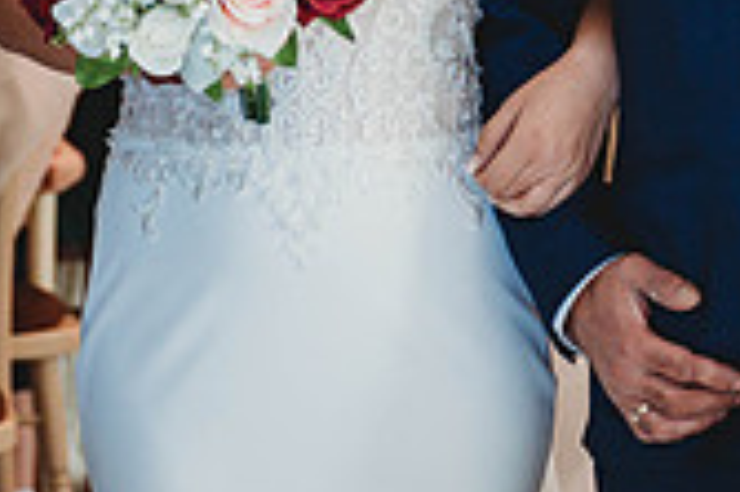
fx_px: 4703
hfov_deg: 9.0
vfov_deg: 6.0
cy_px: -112
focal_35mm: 229
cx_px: 324
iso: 2000
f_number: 2.8
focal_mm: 59
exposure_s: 1/160
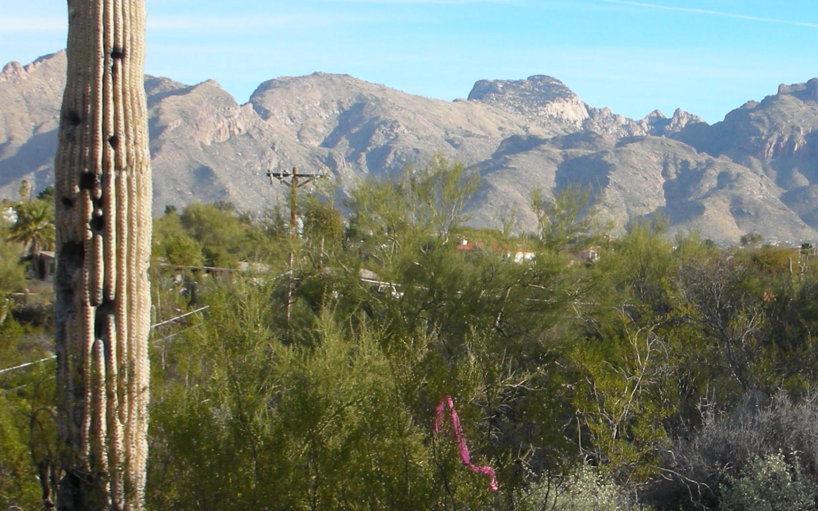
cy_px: 270
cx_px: 579
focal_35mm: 87
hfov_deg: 23.6
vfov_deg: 15.0
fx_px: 1940
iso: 50
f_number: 3.5
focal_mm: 7.7
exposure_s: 1/288
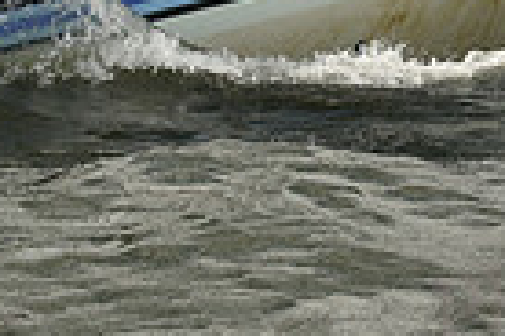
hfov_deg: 7.0
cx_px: 245
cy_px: -254
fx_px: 4138
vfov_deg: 4.6
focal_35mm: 295
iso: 250
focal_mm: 70
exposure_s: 1/800
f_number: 9
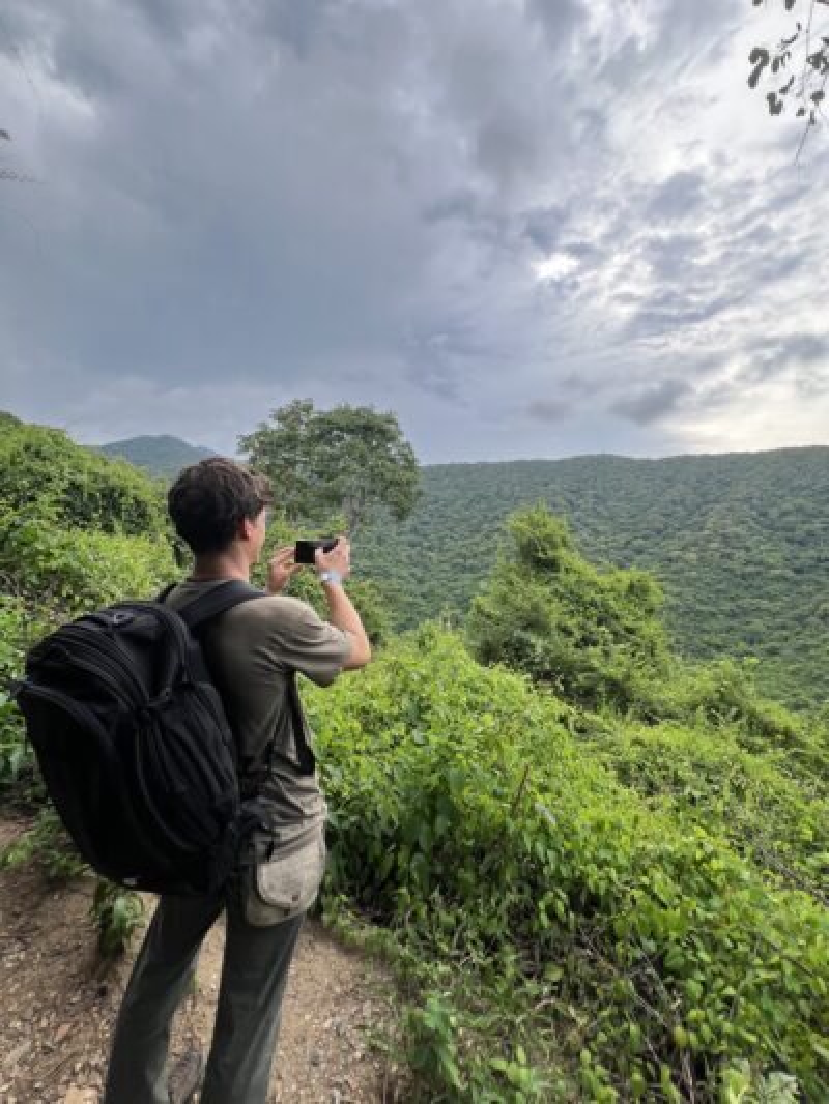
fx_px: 415
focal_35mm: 13
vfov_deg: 106.2
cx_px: 414
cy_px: 552
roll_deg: -2.4
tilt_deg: +1.9
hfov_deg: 89.9
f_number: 1.8
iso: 32
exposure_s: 1/488
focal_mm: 1.57
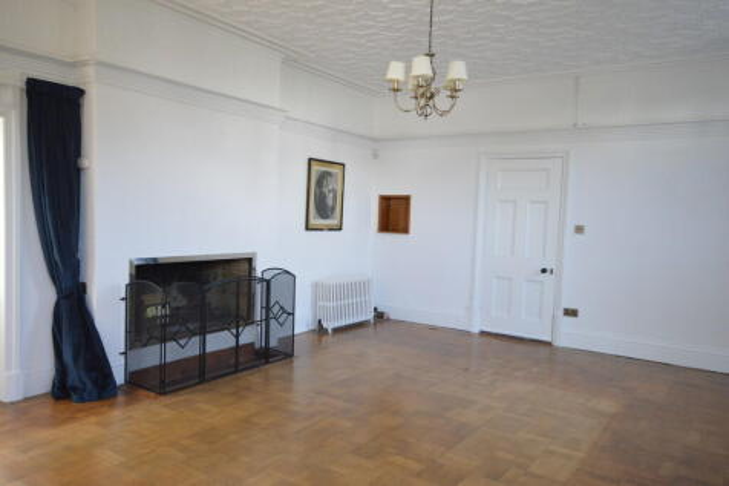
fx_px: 547
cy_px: 243
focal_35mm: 27
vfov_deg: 47.9
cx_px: 364
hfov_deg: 67.4
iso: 1250
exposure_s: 1/60
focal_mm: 18
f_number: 5.3
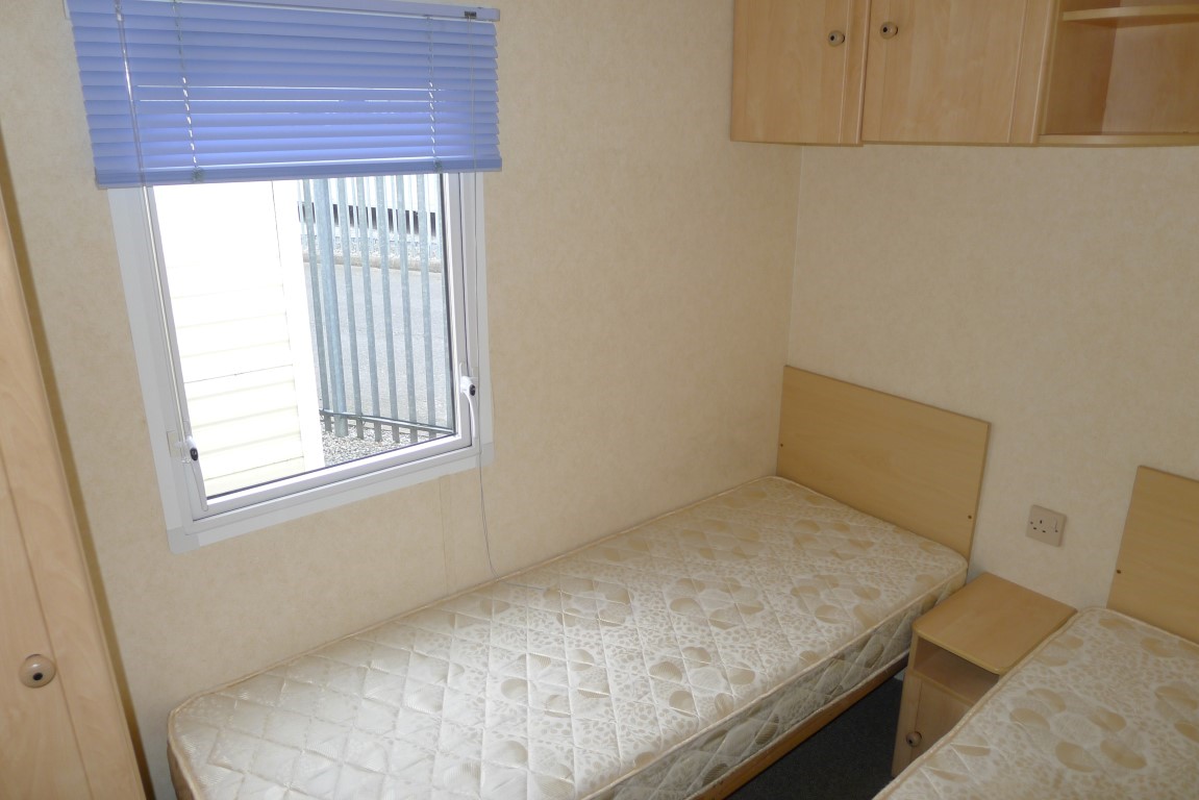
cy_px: 400
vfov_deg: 53.2
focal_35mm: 24
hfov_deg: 73.7
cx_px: 600
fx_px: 799
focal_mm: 5.1
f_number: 2
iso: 100
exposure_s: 1/125
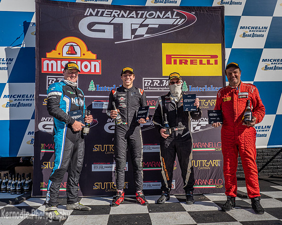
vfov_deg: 47.0
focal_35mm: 31
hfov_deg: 57.1
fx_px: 259
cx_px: 149
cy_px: 120
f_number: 16
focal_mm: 14
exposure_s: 1/80
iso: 200
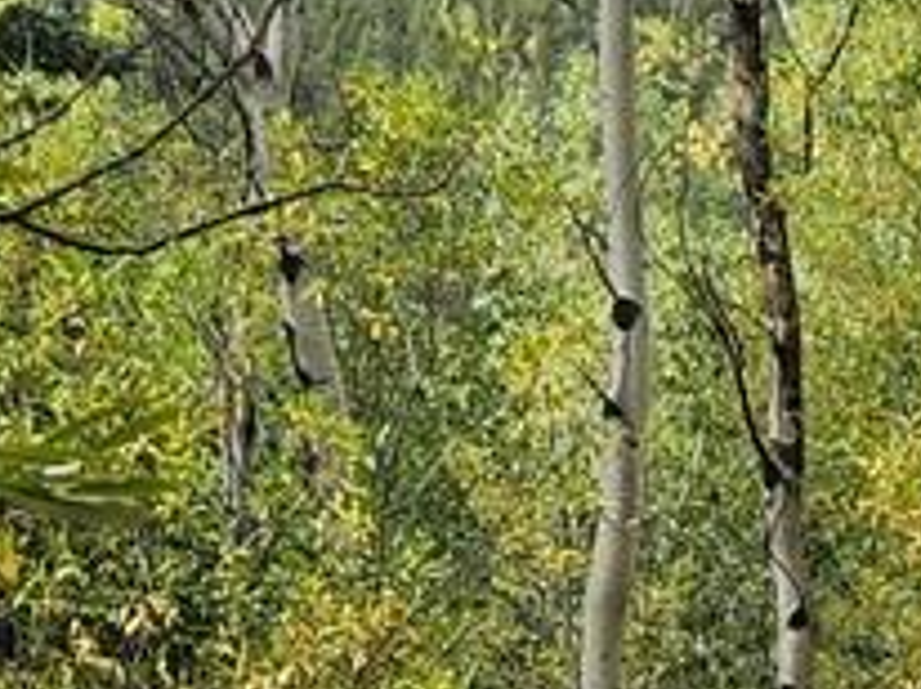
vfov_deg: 8.2
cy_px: 944
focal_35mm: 179
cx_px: 1194
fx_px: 4757
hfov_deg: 10.8
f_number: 1.8
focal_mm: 5.4
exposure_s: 1/431
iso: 20
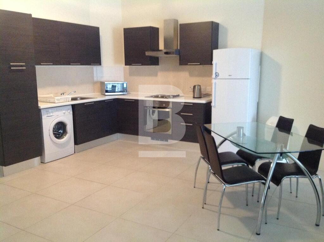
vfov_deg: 40.6
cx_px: 162
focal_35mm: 35
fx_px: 327
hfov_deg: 52.7
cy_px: 121
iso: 500
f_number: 2.4
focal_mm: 4.28
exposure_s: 1/15
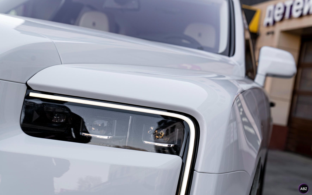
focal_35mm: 61
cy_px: 94
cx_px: 156
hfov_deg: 33.5
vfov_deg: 21.3
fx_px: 519
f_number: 5
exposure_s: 1/200
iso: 125
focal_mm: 59
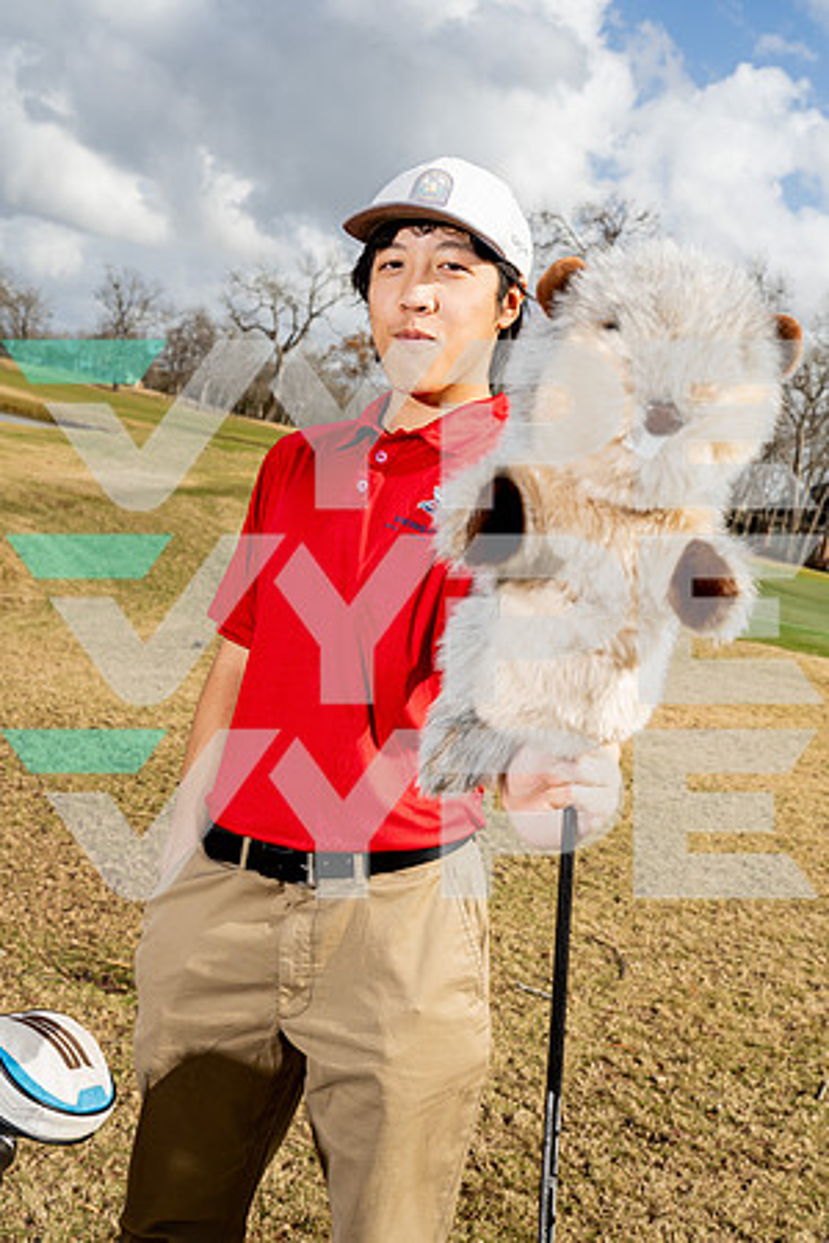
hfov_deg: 32.6
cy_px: 622
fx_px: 1416
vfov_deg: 47.4
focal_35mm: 41
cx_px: 414
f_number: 8
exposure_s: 1/250
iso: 100
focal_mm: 41
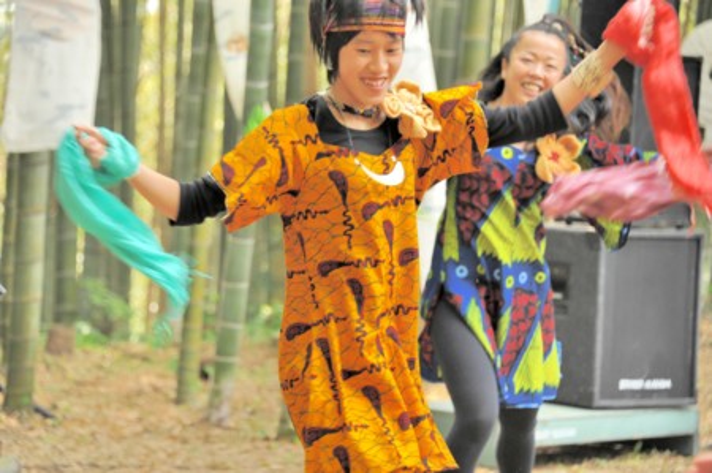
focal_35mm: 150
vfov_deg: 9.1
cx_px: 356
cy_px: 236
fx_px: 2963
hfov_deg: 13.7
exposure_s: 1/125
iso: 450
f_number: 5.6
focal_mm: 150
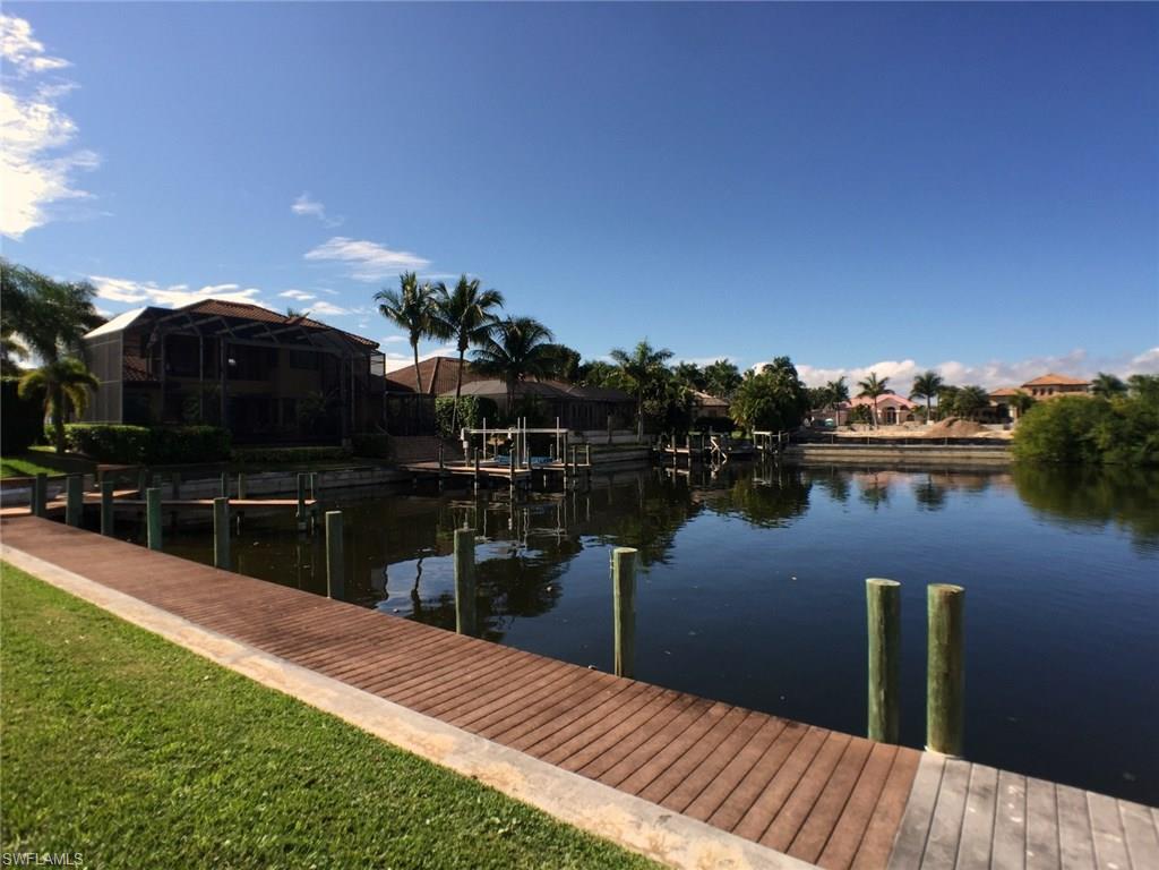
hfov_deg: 61.7
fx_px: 971
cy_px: 435
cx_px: 580
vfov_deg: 48.2
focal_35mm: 29
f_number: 2.2
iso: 32
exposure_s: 1/1980
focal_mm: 4.15
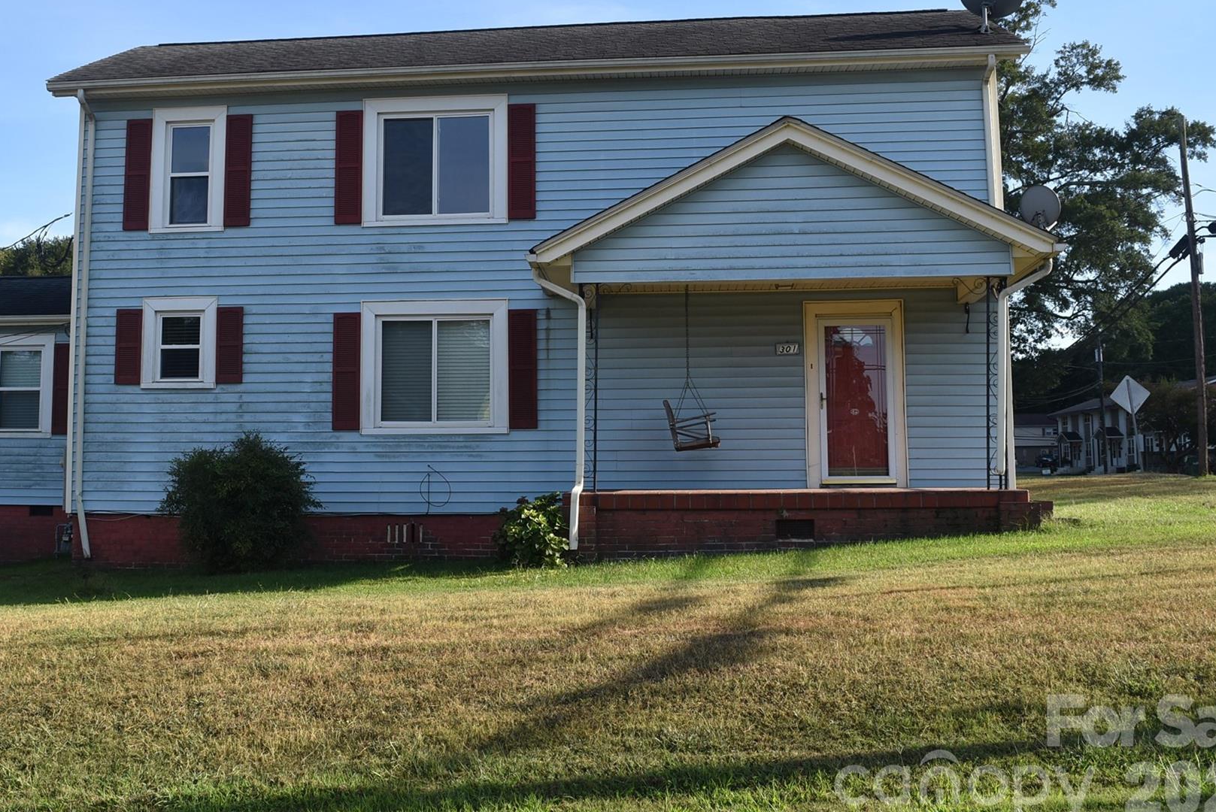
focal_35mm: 38
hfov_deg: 50.5
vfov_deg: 35.0
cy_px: 328
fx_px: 1284
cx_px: 517
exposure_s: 1/250
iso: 200
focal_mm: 20
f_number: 8
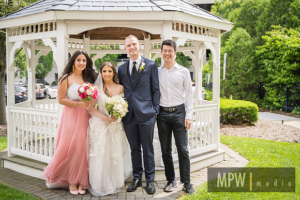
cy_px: 100
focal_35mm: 43
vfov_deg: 31.2
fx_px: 358
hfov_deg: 45.4
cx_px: 150
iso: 100
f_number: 2.8
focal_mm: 43
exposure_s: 1/500
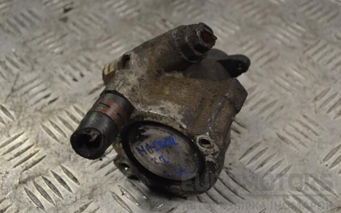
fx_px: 576
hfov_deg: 33.0
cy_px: 105
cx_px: 171
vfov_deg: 21.0
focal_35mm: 62
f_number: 5.6
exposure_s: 1/125
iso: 400
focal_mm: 40
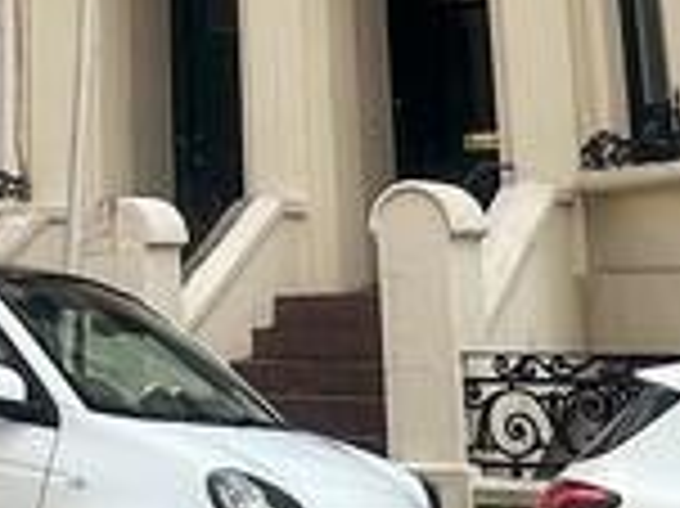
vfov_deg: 14.5
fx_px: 1865
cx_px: 104
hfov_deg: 20.4
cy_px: -261
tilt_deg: +16.4
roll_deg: +0.9
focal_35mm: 95
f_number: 2.2
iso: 40
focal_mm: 2.22
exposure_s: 1/1261
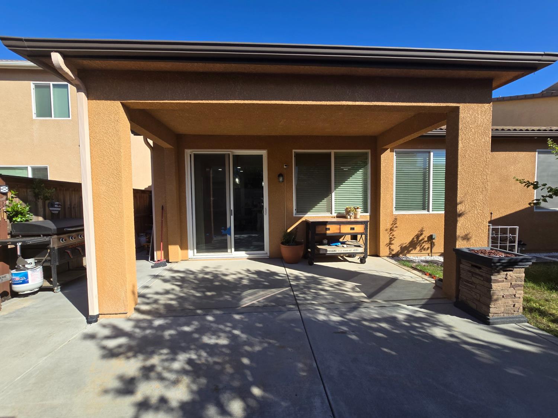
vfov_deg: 89.9
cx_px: 279
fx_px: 210
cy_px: 209
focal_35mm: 13
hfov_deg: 106.2
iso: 80
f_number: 2.2
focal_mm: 2.2
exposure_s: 1/2000
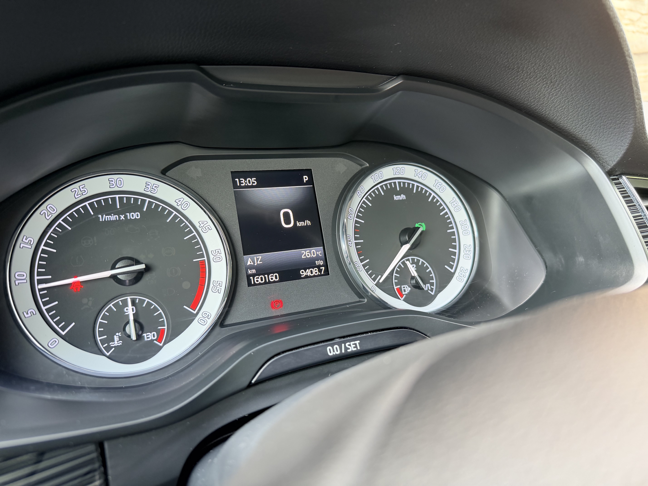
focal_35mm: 24
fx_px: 449
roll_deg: +0.2
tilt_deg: -13.5
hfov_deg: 71.6
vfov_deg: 56.8
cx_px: 324
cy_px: 243
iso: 200
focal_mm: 6.76
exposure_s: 1/73
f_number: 1.78
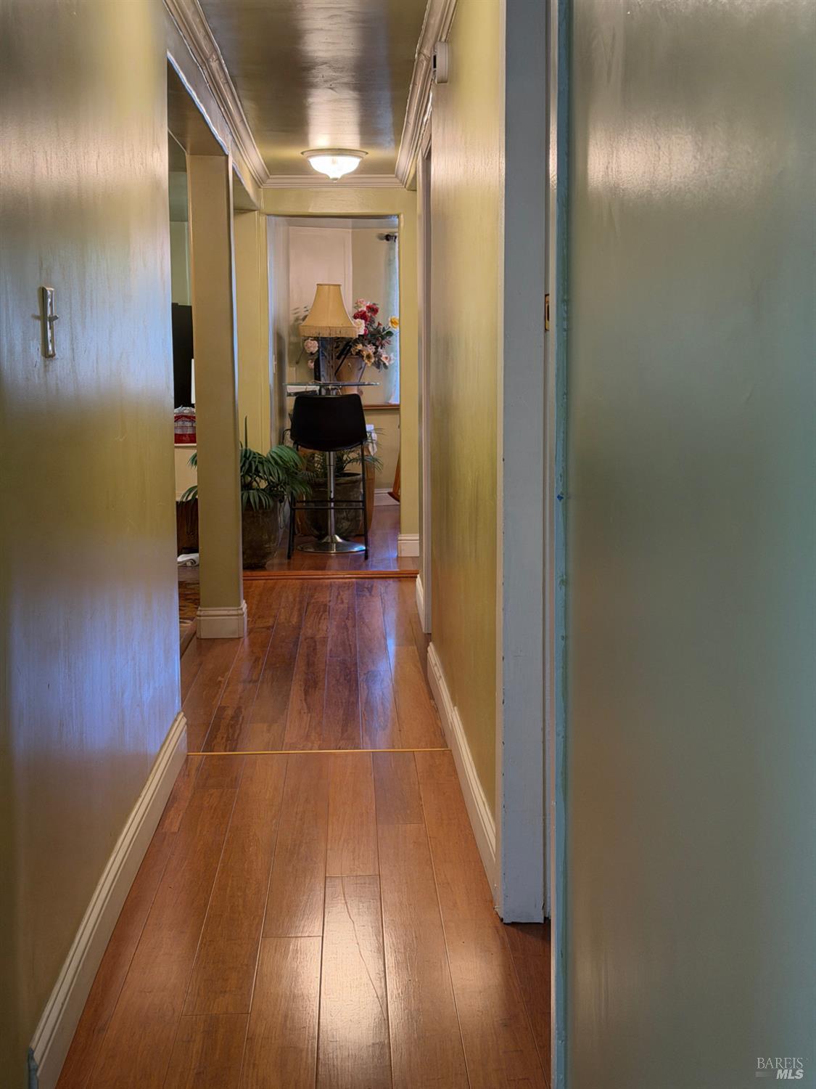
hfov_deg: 30.3
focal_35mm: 48
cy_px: 544
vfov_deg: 39.7
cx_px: 408
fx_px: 1509
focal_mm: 6.76
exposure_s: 1/120
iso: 320
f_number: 1.78
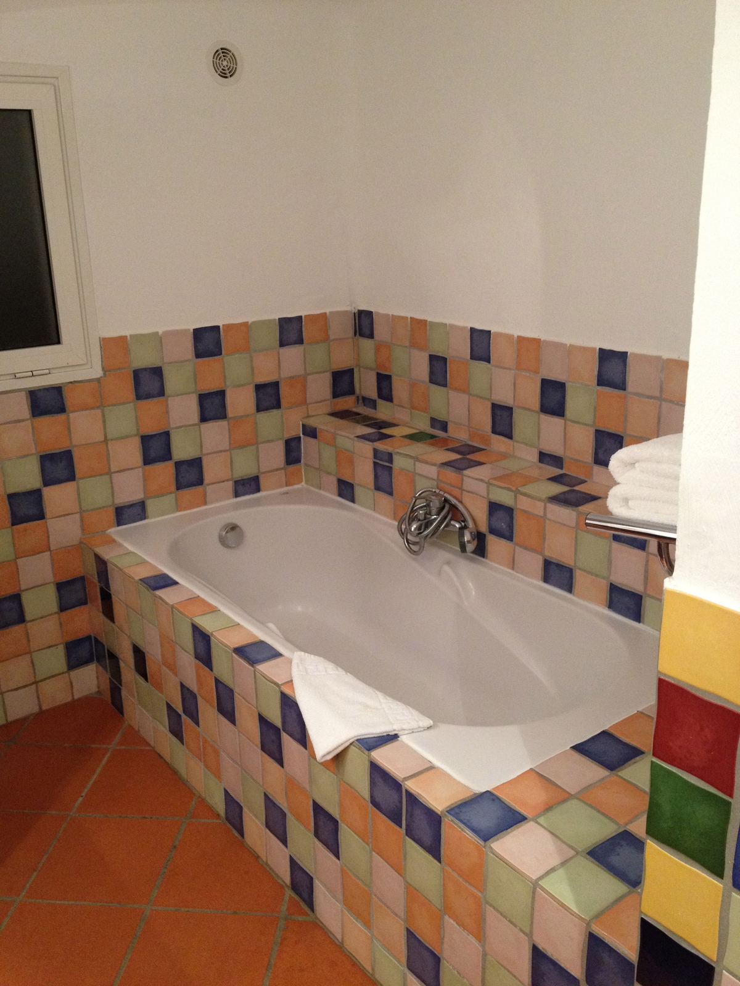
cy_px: 493
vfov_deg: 52.6
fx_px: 998
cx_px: 370
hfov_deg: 40.7
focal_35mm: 35
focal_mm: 4.28
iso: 250
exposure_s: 1/20
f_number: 2.4
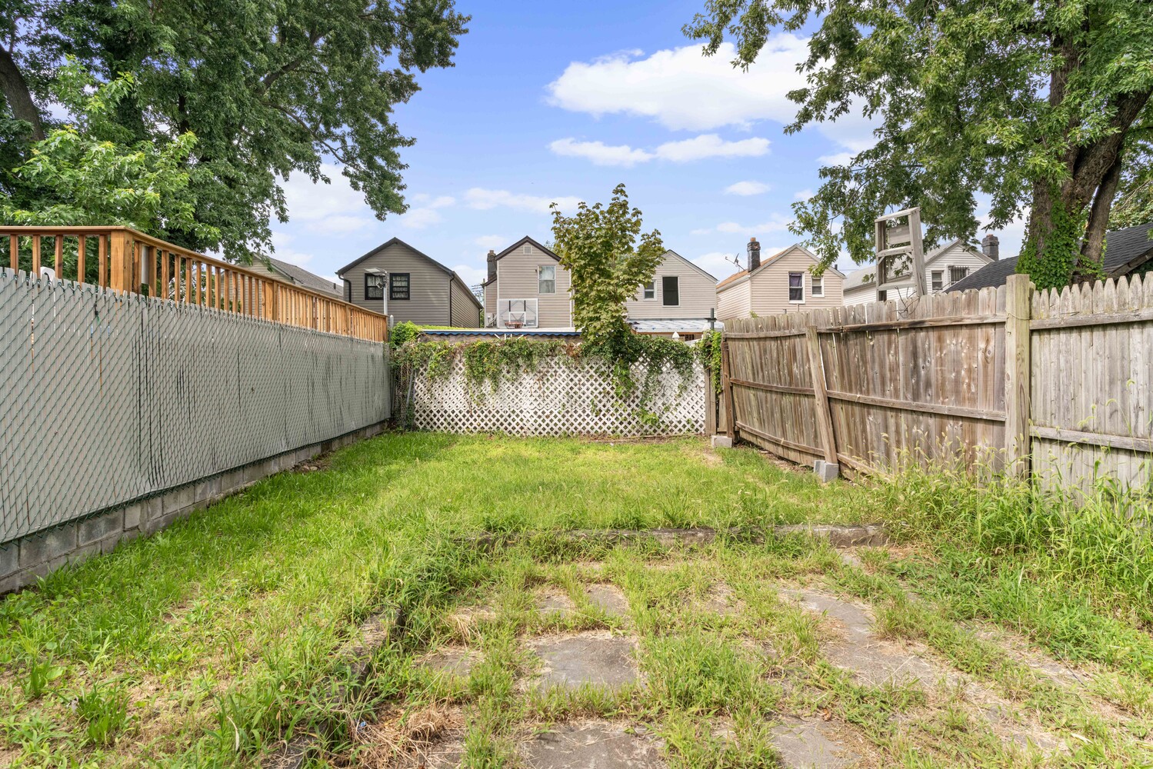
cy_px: 384
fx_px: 545
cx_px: 576
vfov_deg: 70.5
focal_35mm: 17
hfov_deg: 93.3
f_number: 11
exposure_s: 1/125
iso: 200
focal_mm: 17
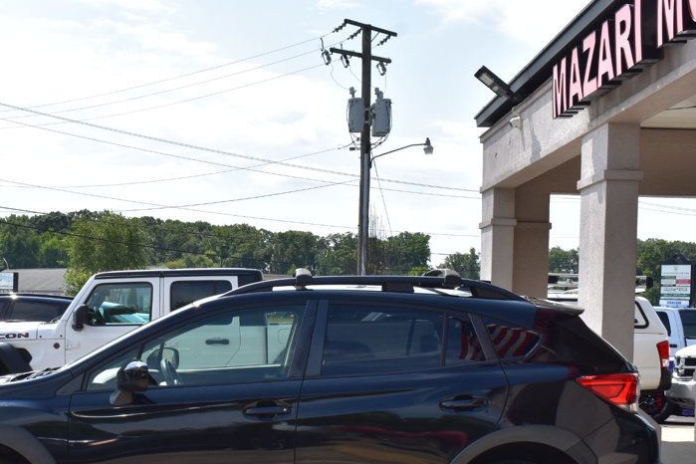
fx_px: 1232
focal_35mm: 64
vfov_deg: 21.2
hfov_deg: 31.3
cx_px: 222
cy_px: 317
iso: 320
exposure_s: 1/500
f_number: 11
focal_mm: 29
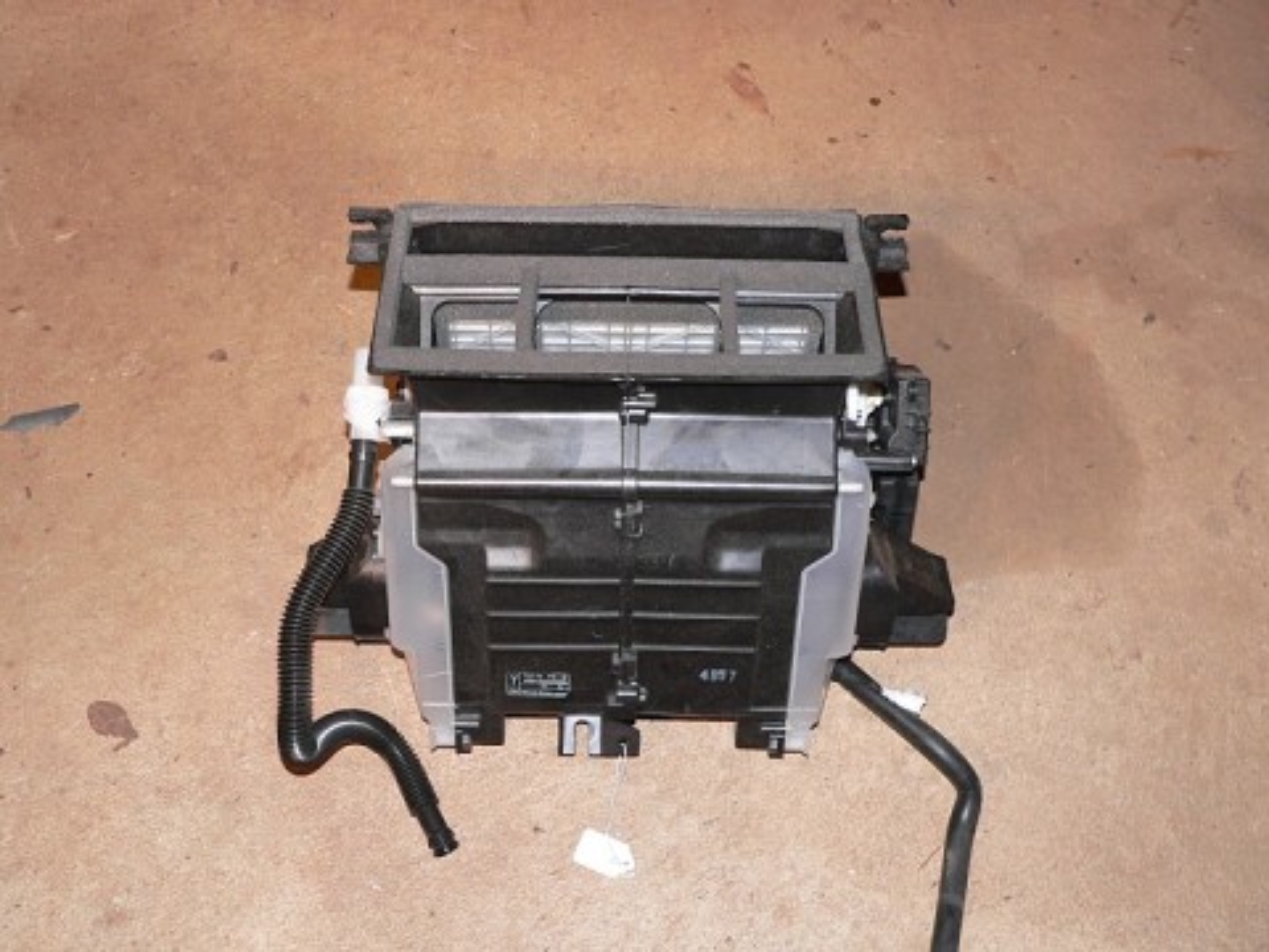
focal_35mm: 43
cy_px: 476
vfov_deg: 33.6
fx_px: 1576
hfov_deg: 43.9
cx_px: 634
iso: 100
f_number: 2.8
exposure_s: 1/60
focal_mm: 7.1
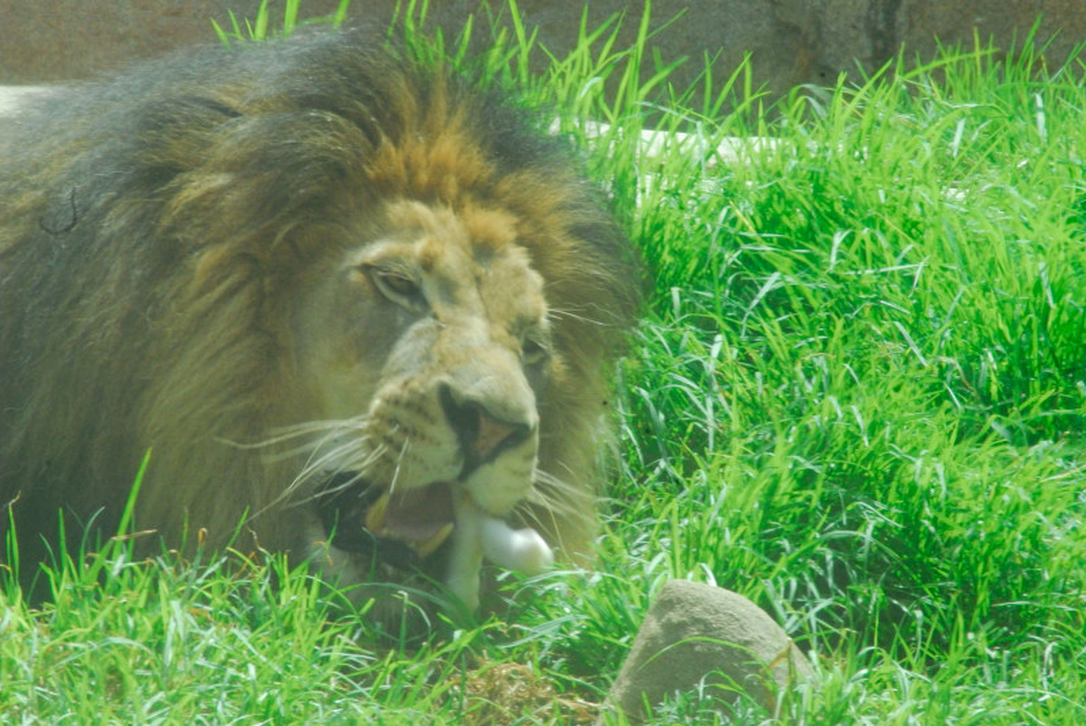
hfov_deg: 4.6
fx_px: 13587
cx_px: 543
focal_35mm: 450
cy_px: 363
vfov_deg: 3.1
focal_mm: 300
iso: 1600
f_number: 32
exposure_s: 1/90
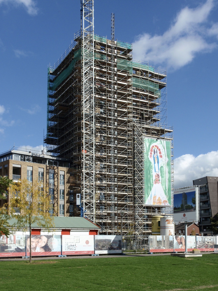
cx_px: 109
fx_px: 336
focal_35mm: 40
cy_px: 146
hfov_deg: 36.0
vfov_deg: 46.8
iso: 64
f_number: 9
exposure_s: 1/125
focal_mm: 7.25
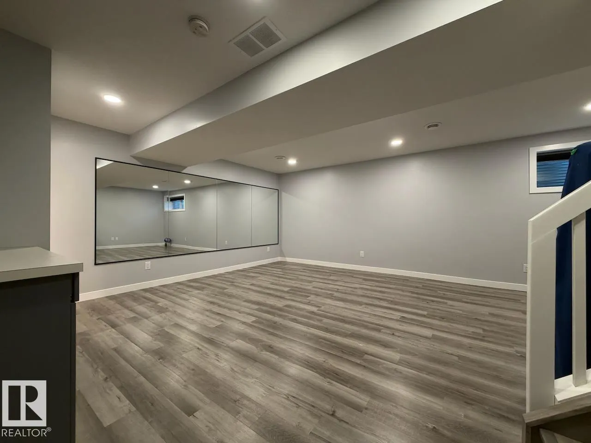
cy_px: 222
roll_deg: +0.2
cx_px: 296
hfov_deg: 102.1
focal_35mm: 14
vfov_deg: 85.7
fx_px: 239
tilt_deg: -0.1
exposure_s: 1/60
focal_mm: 2.22
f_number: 2.2
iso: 250
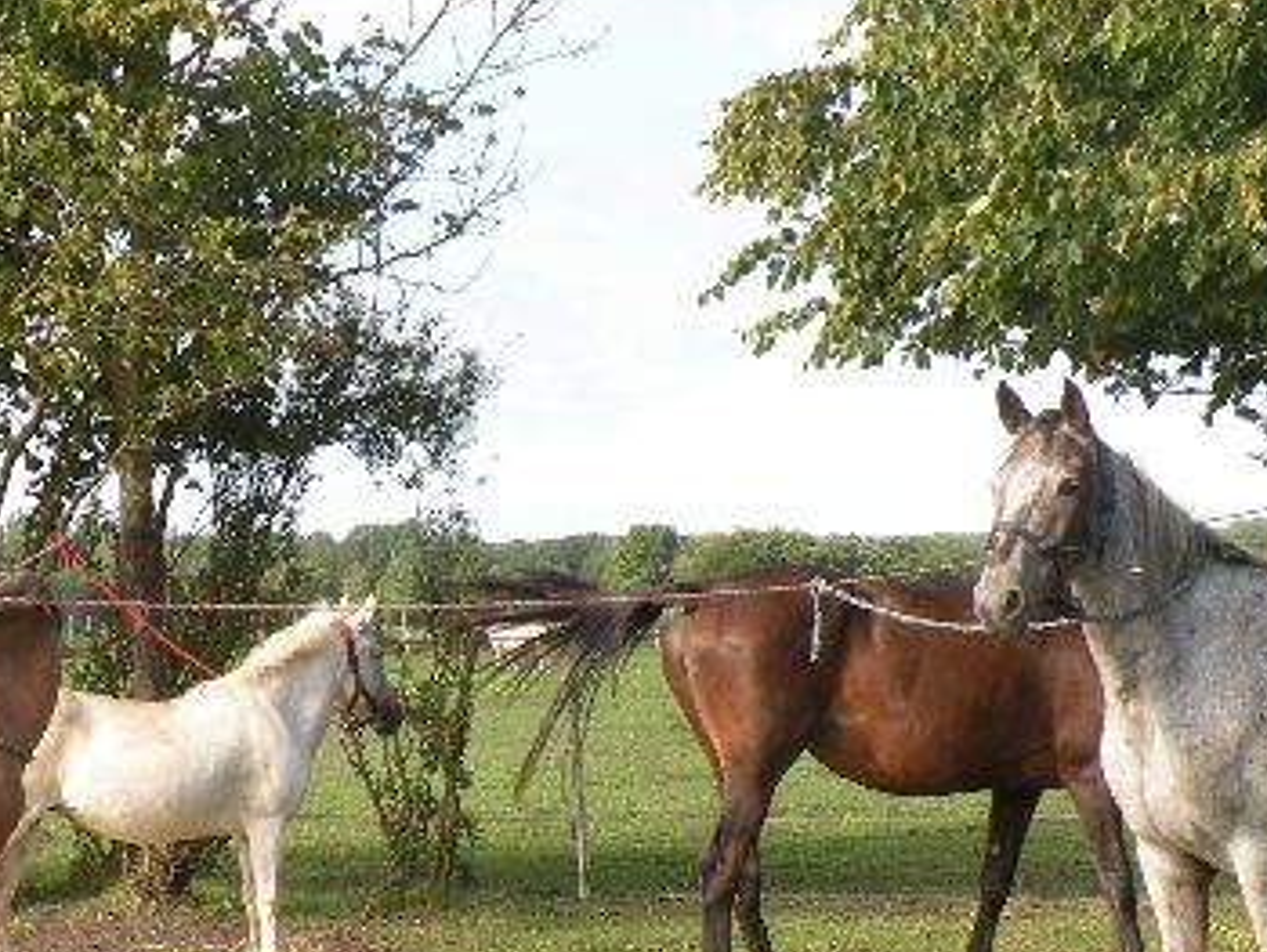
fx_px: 3516
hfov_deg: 20.2
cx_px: 268
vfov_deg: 15.3
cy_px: 807
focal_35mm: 96
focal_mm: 7.4
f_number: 4.5
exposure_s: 1/250
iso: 100
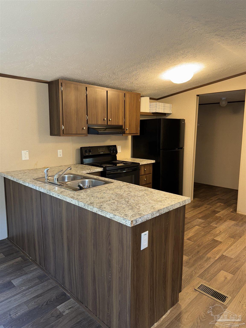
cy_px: 164
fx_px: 227
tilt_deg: -8.9
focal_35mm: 24
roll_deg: +0.3
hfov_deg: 56.8
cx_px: 123
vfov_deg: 71.6
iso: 80
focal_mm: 6.76
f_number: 1.78
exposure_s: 1/22
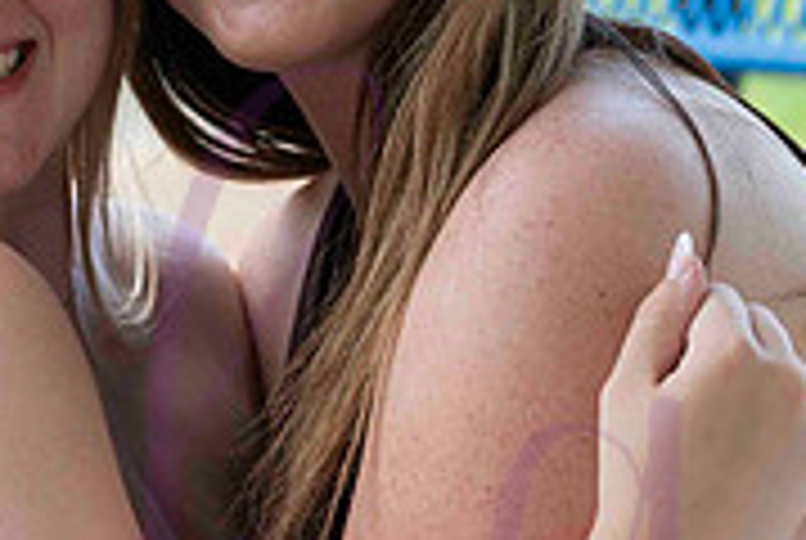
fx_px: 4530
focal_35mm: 202
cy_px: 119
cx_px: -36
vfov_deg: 6.8
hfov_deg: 10.1
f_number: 4
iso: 400
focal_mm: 59
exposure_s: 1/500
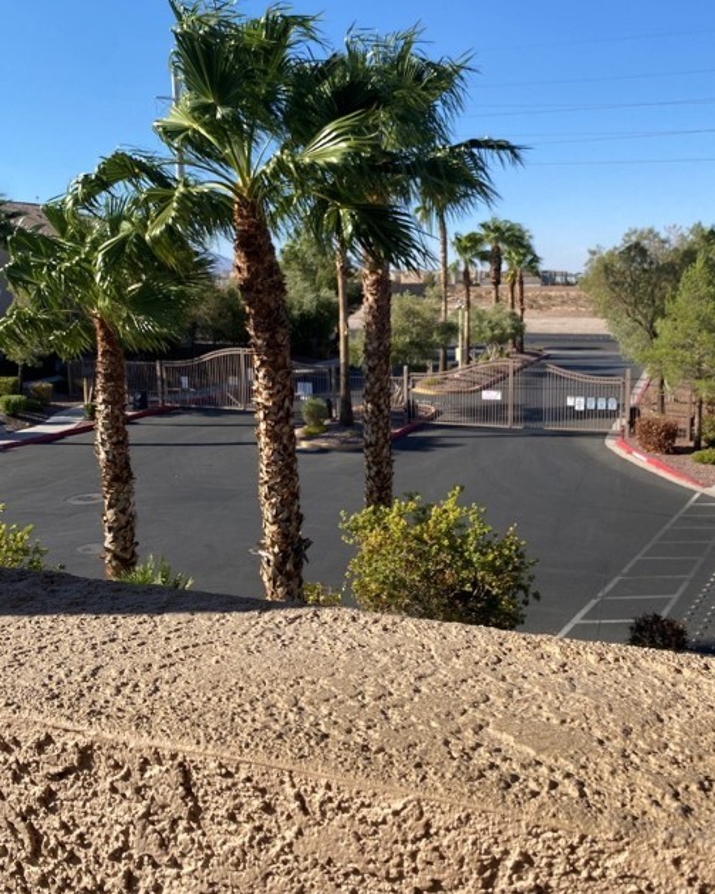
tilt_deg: -7.7
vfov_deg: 57.2
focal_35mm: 31
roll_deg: +1.3
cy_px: 422
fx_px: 820
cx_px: 385
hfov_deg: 47.1
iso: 32
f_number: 1.8
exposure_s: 1/2183
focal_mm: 4.25
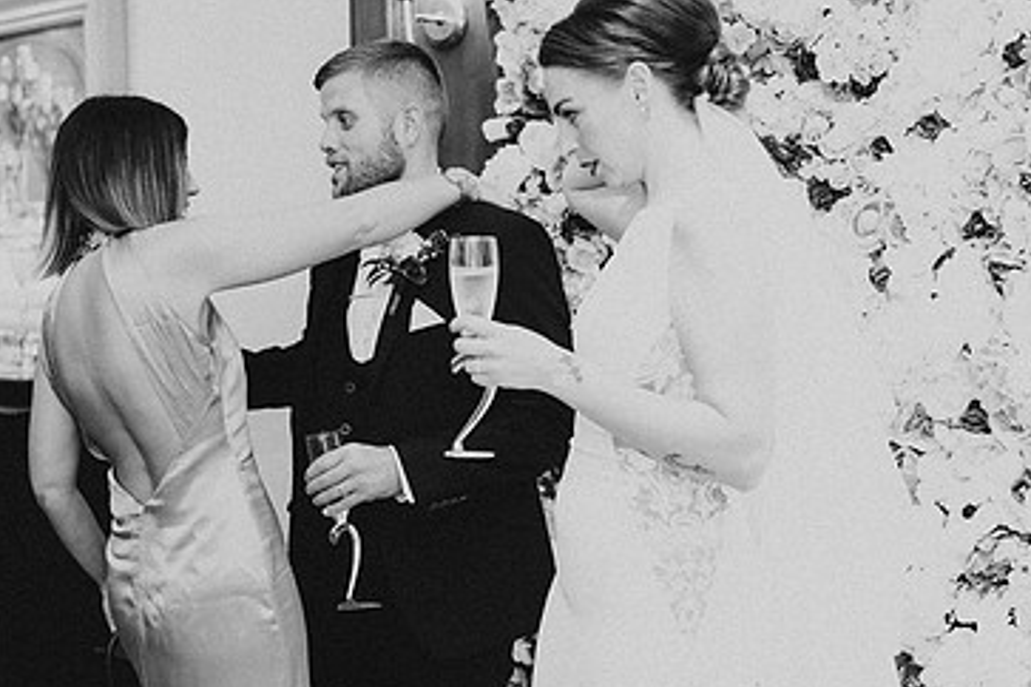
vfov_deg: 24.2
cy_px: 388
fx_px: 1604
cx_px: 403
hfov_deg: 35.5
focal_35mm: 56
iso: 640
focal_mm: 35
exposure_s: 1/200
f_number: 2.2
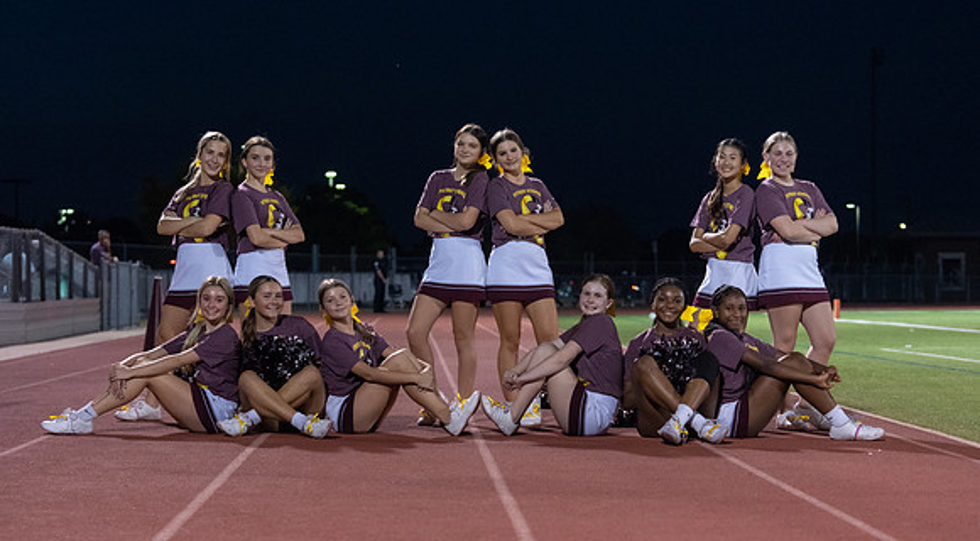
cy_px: 330
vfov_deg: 13.8
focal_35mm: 86
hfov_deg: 24.8
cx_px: 484
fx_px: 2226
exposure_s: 1/320
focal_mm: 70
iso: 6400
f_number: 3.2
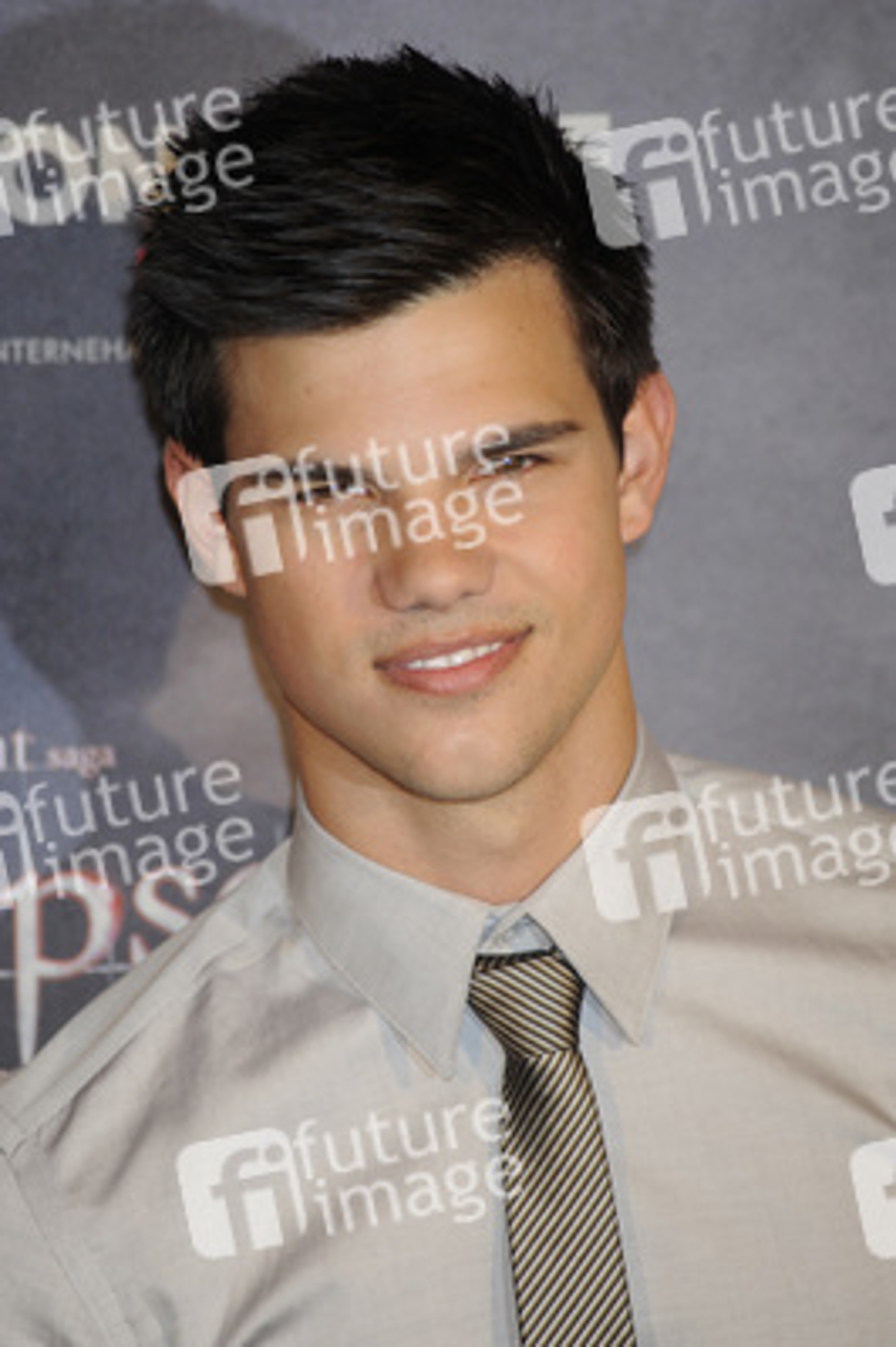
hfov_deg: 6.5
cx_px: 448
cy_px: 674
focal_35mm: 210
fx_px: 7853
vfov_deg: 9.8
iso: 400
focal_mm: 210
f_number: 5
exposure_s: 1/160
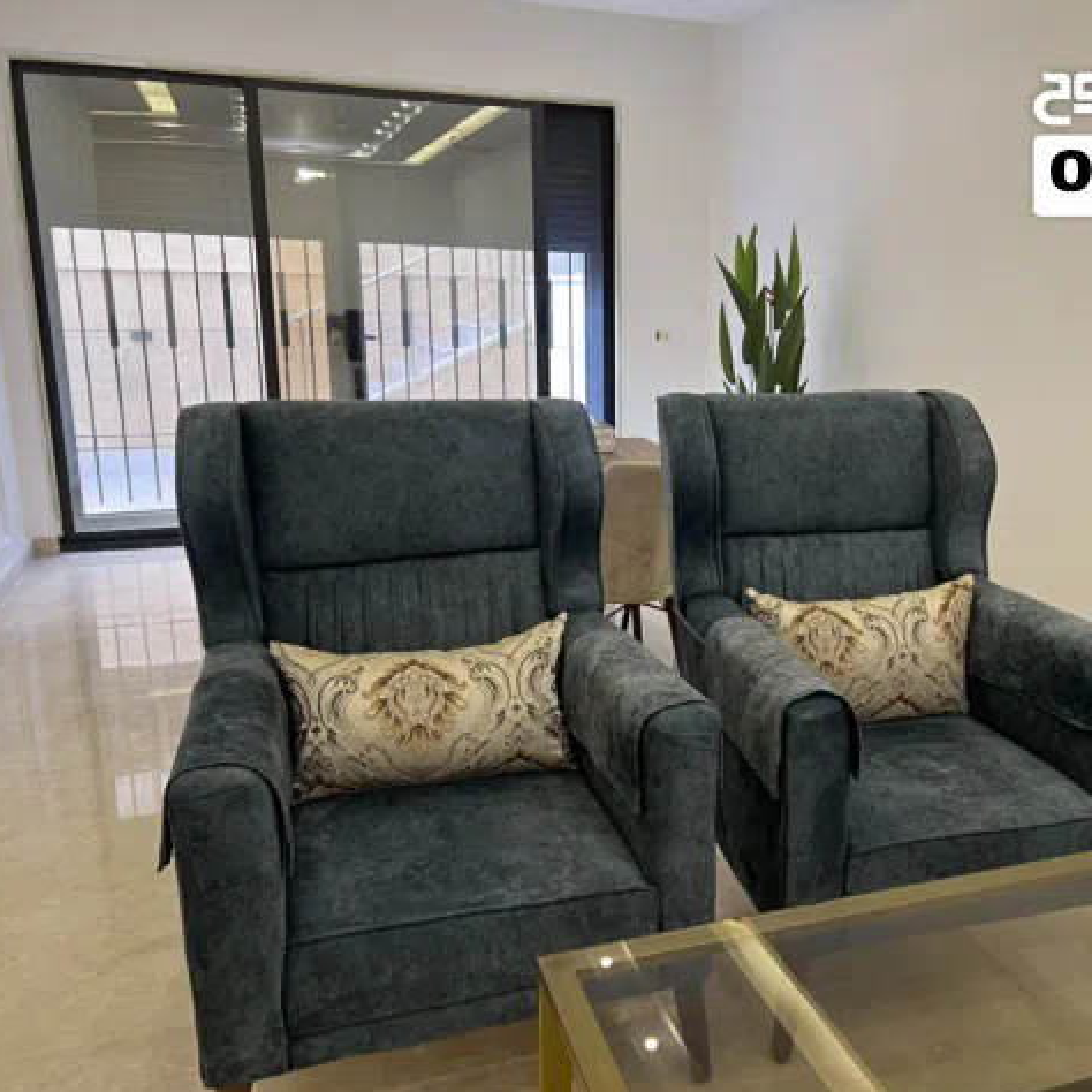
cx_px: 687
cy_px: 548
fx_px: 1106
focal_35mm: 31
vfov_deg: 52.5
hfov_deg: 51.9
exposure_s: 1/50
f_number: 1.5
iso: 100
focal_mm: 5.7
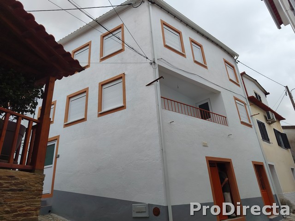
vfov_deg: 58.9
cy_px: 110
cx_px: 148
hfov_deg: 73.9
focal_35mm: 23
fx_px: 196
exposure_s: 1/620
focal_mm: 6.06
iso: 50
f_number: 1.7
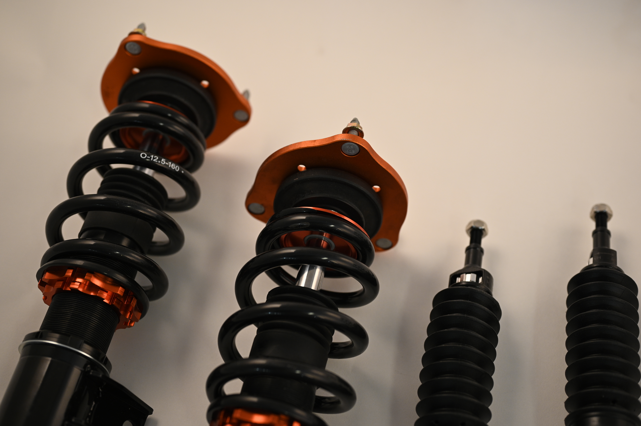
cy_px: 213
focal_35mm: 50
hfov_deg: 39.6
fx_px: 890
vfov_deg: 27.0
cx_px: 320
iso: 1000
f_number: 2.8
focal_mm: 50
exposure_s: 1/125
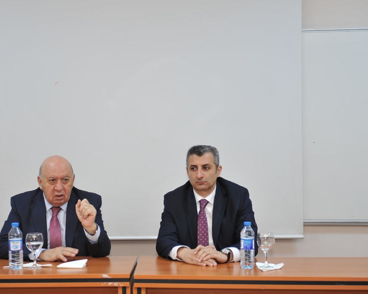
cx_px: 147
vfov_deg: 21.0
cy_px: 146
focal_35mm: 73
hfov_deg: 26.0
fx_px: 795
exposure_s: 1/60
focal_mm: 56
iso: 320
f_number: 2.8
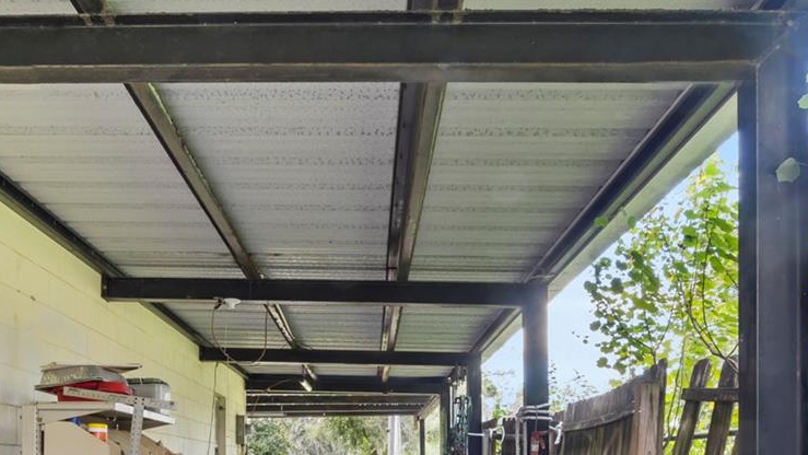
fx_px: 729
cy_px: 444
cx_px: 293
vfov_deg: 32.2
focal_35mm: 34
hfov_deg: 57.2
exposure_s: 1.3
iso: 200
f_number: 14
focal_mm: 10
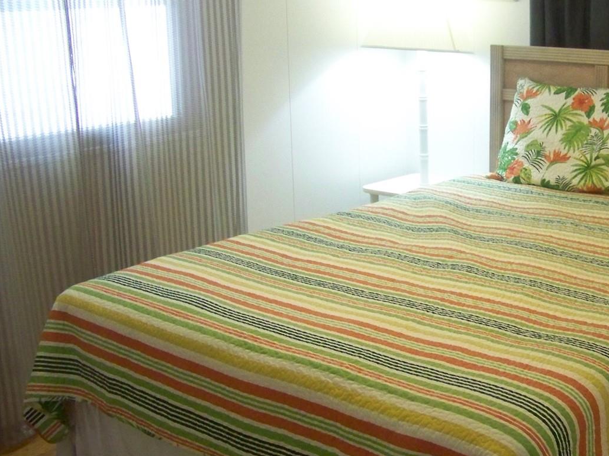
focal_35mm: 56
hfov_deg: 33.5
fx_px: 985
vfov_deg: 26.0
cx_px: 472
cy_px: 269
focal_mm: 5.85
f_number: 2.8
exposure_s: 1/30
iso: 400
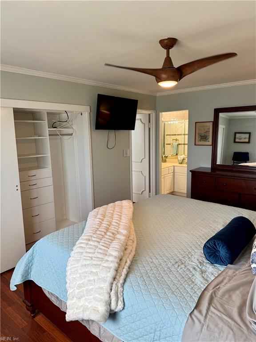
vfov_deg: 71.6
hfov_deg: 56.8
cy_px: 171
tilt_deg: -9.5
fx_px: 237
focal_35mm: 24
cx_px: 128
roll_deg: +0.7
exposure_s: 1/120
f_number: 1.78
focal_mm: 6.76
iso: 64
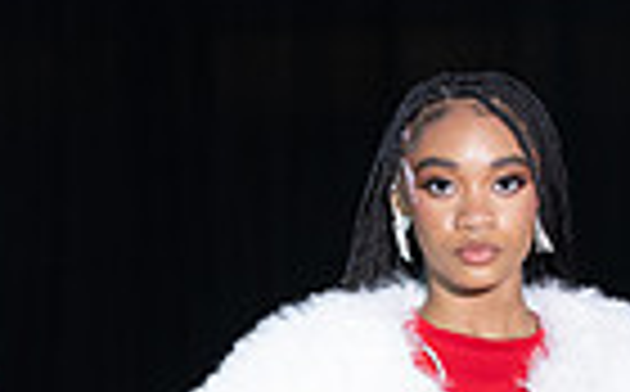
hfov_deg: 6.3
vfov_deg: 3.8
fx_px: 5743
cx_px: 464
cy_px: 946
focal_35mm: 335
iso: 1250
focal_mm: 102
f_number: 5
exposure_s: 1/160
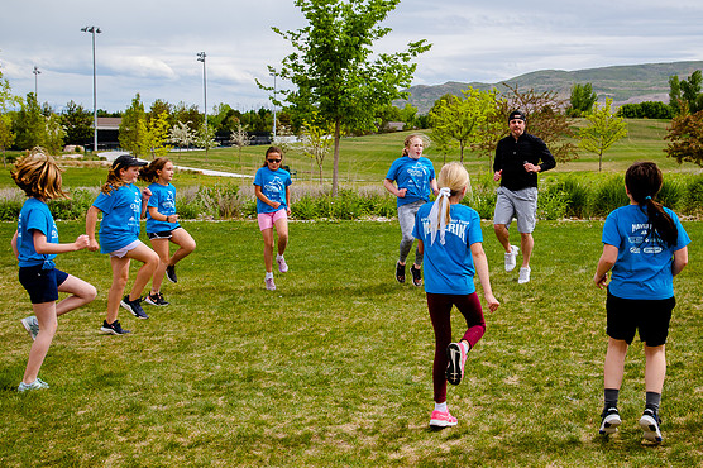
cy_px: 204
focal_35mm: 55
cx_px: 428
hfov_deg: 36.1
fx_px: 1073
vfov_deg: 24.6
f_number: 9
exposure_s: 1/400
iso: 200
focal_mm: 44
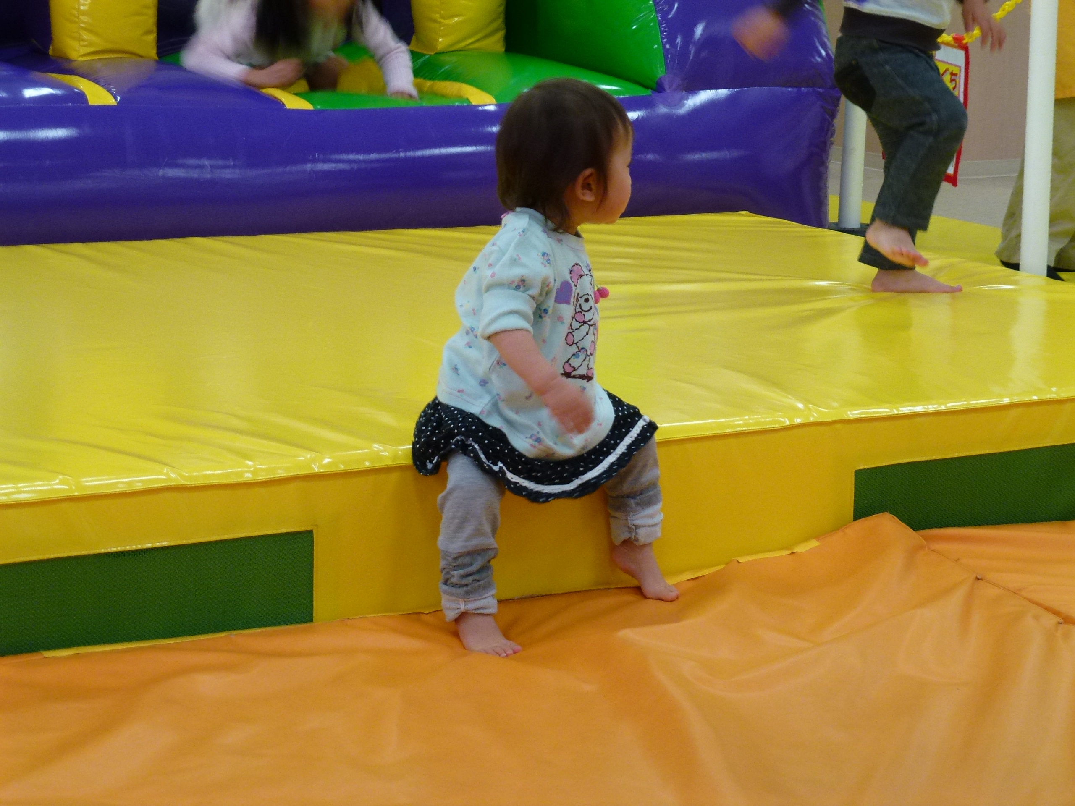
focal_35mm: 76
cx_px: 538
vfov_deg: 19.4
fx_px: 2360
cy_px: 403
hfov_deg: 25.7
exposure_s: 1/30
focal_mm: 13.6
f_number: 4.7
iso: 200
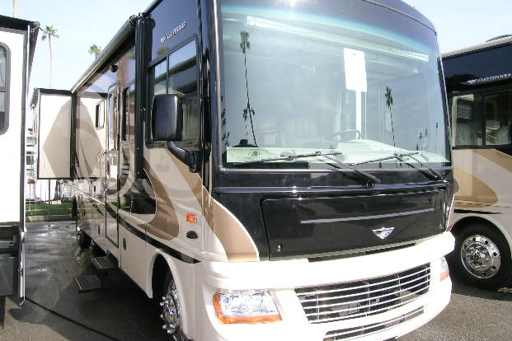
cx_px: 250
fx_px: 427
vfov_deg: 43.6
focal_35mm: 30
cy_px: 160
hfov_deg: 61.9
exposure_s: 1/144
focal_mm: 5.8
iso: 50
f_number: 5.6
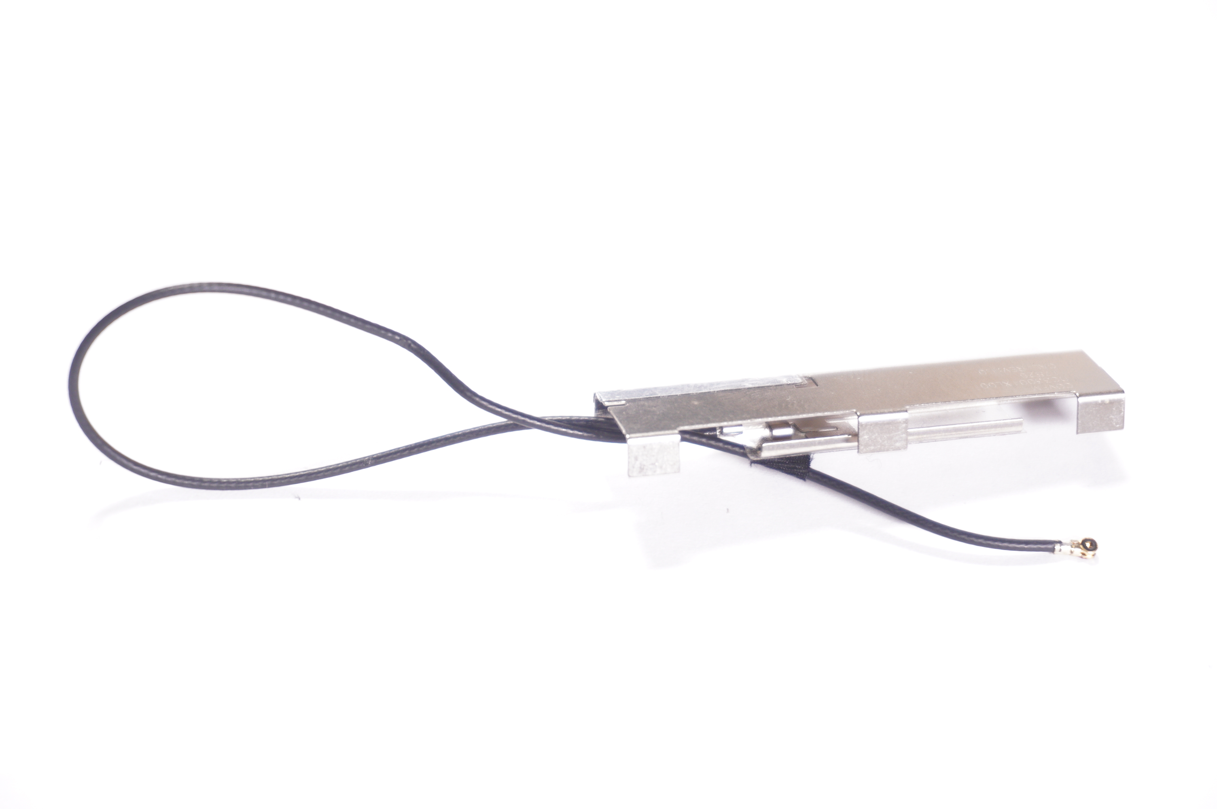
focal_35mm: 75
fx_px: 2533
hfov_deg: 27.0
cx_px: 608
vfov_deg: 18.1
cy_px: 404
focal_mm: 50
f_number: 5.6
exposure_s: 1/100
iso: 640
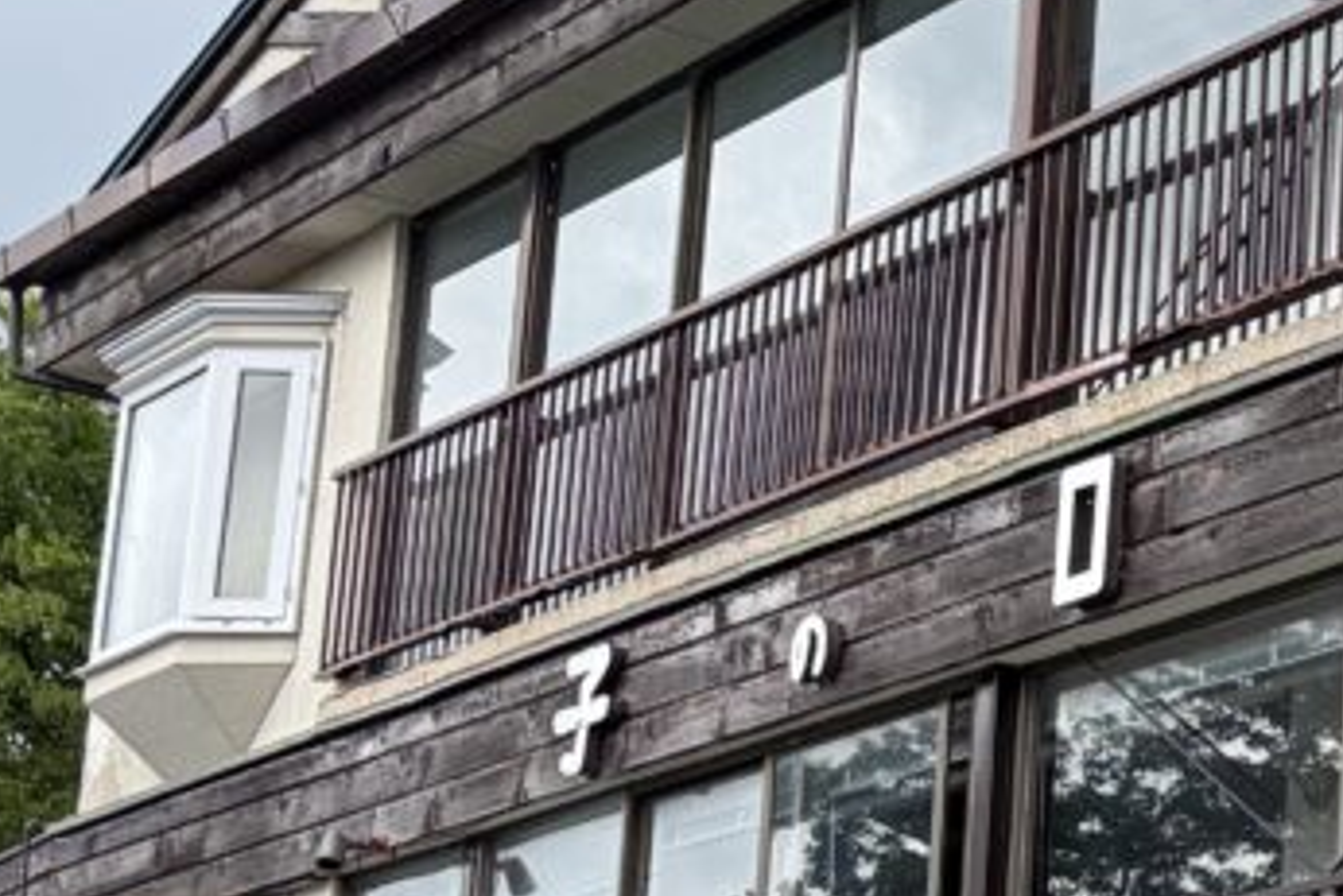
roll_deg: +0.3
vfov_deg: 17.0
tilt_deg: +12.8
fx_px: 2986
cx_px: 1863
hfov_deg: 22.1
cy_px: 256
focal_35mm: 80
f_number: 1.6
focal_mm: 5.96
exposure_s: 1/716
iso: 50
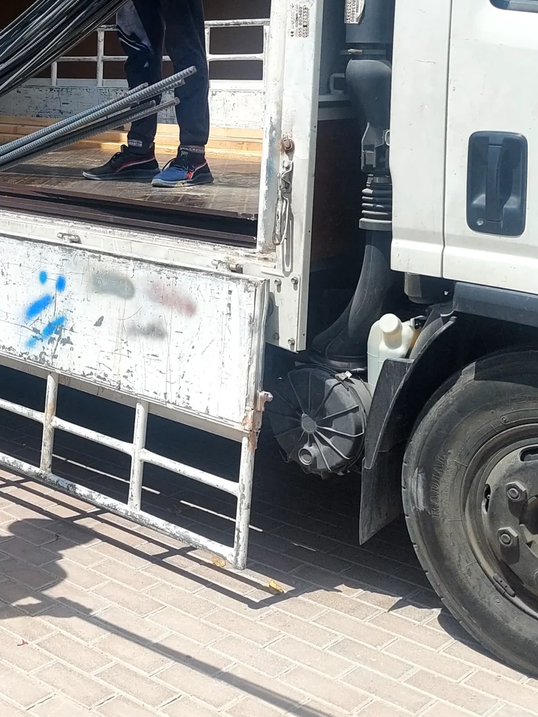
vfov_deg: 36.1
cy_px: 129
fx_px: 1057
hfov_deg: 27.4
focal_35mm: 51
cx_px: 37
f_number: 1.8
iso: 40
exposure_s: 1/1668
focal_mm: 5.23
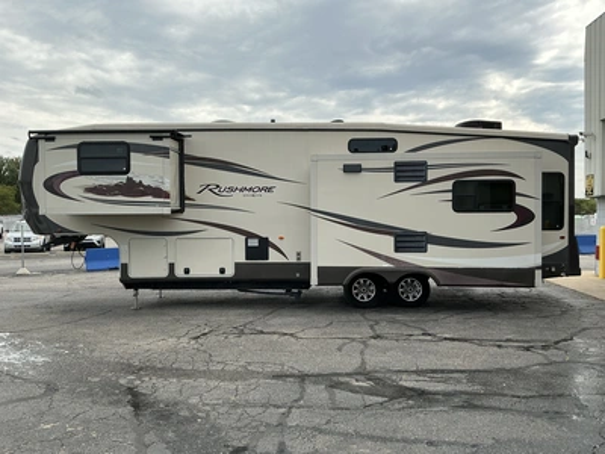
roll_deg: -0.8
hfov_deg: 63.4
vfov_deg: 49.7
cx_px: 302
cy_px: 227
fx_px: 489
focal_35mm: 28
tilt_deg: -1.7
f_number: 1.8
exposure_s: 1/1730
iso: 25
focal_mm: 3
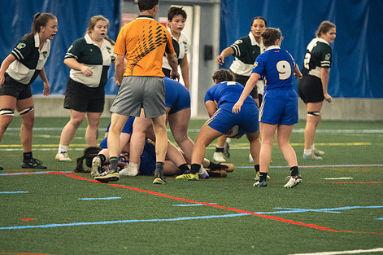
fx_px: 3730
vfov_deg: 3.9
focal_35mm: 351
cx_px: 205
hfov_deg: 5.9
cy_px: 145
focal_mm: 190
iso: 7200
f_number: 2.8
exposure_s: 1/500
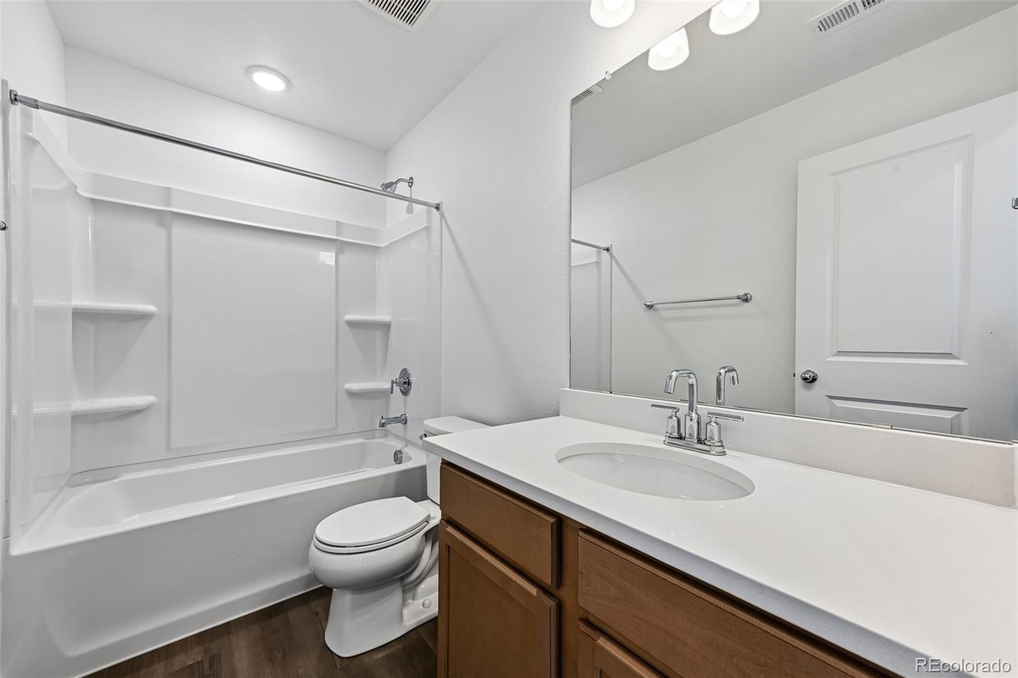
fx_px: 396
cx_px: 509
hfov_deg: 104.3
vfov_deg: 81.2
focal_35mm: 14
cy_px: 339
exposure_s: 1/15
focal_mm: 14
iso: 280
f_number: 11
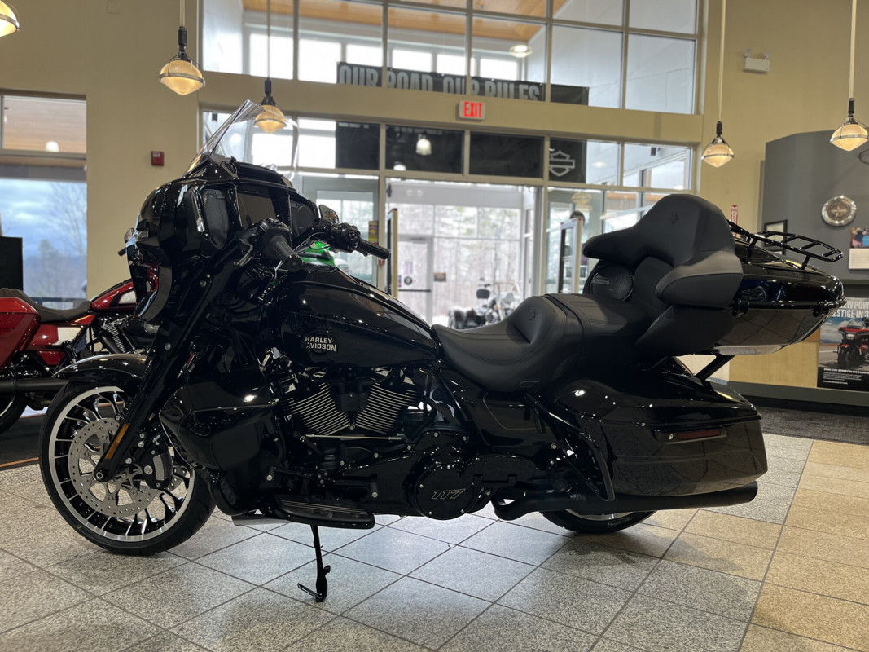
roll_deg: -0.5
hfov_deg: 67.3
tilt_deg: -2.9
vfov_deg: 53.1
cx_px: 434
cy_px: 326
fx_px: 653
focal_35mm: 26
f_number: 1.6
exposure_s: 1/120
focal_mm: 5.1
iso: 80
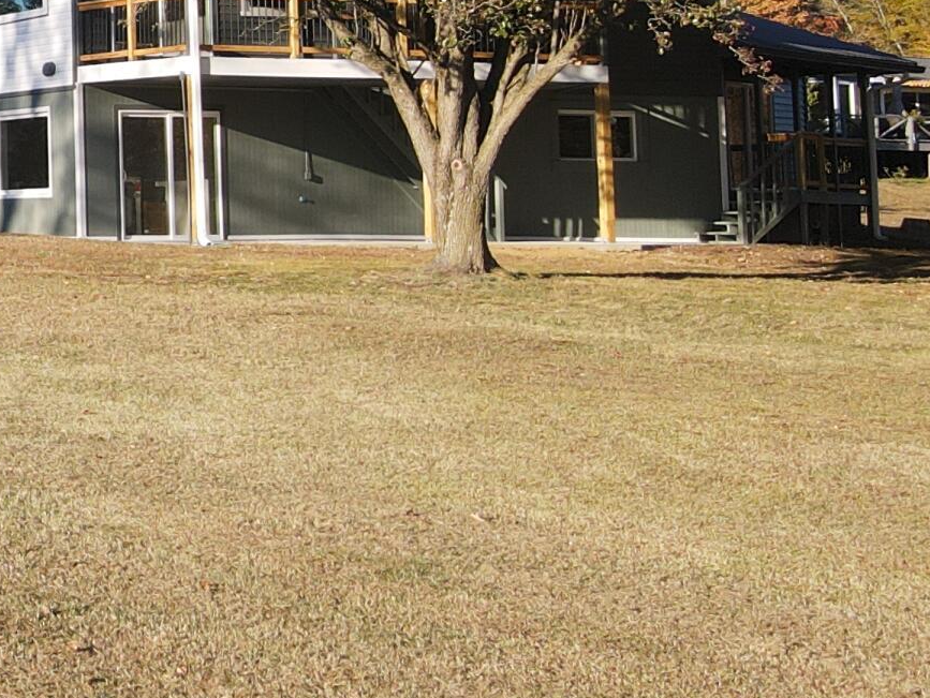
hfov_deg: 19.8
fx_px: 2231
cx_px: -533
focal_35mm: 83
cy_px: 42
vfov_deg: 17.5
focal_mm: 4.5
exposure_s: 1/320
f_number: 2.8
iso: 100
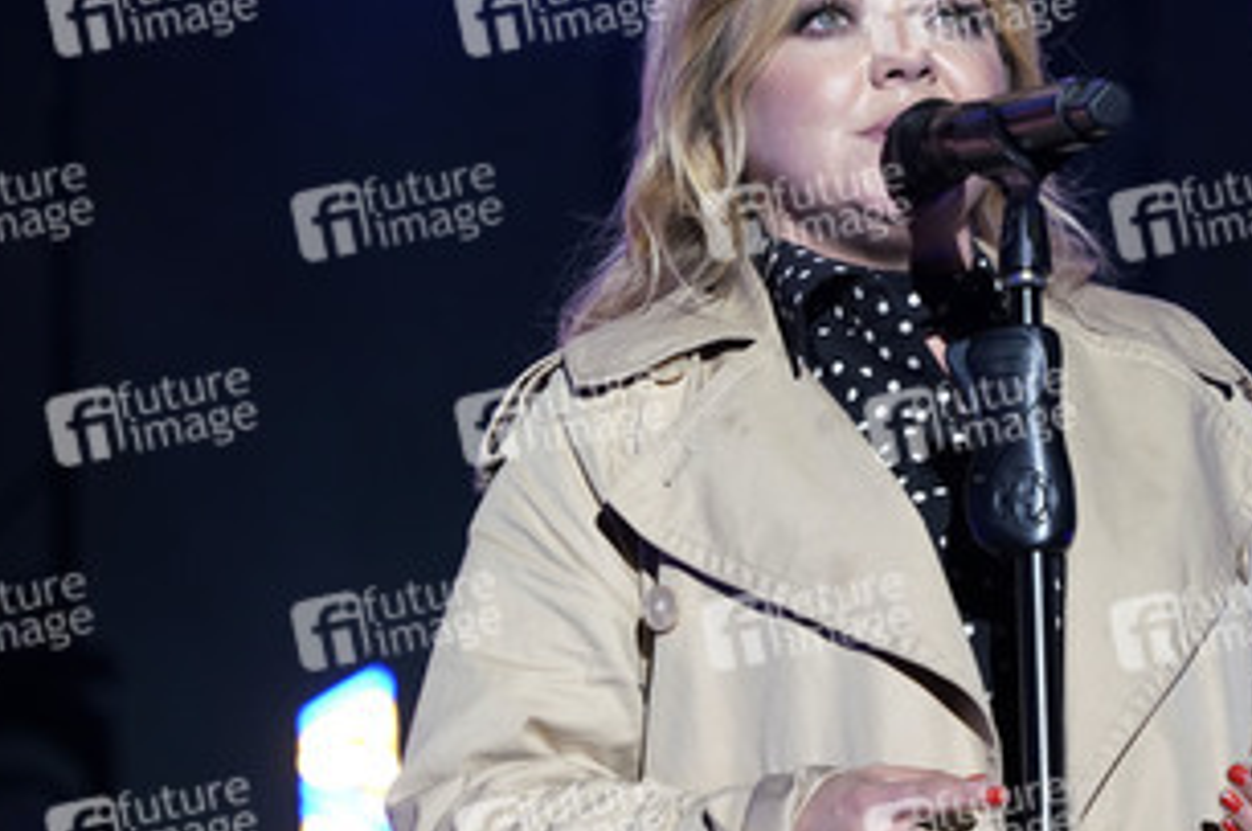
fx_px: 7014
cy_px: 315
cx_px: 861
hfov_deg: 10.2
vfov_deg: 6.8
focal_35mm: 202
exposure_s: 1/160
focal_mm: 137
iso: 2000
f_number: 5
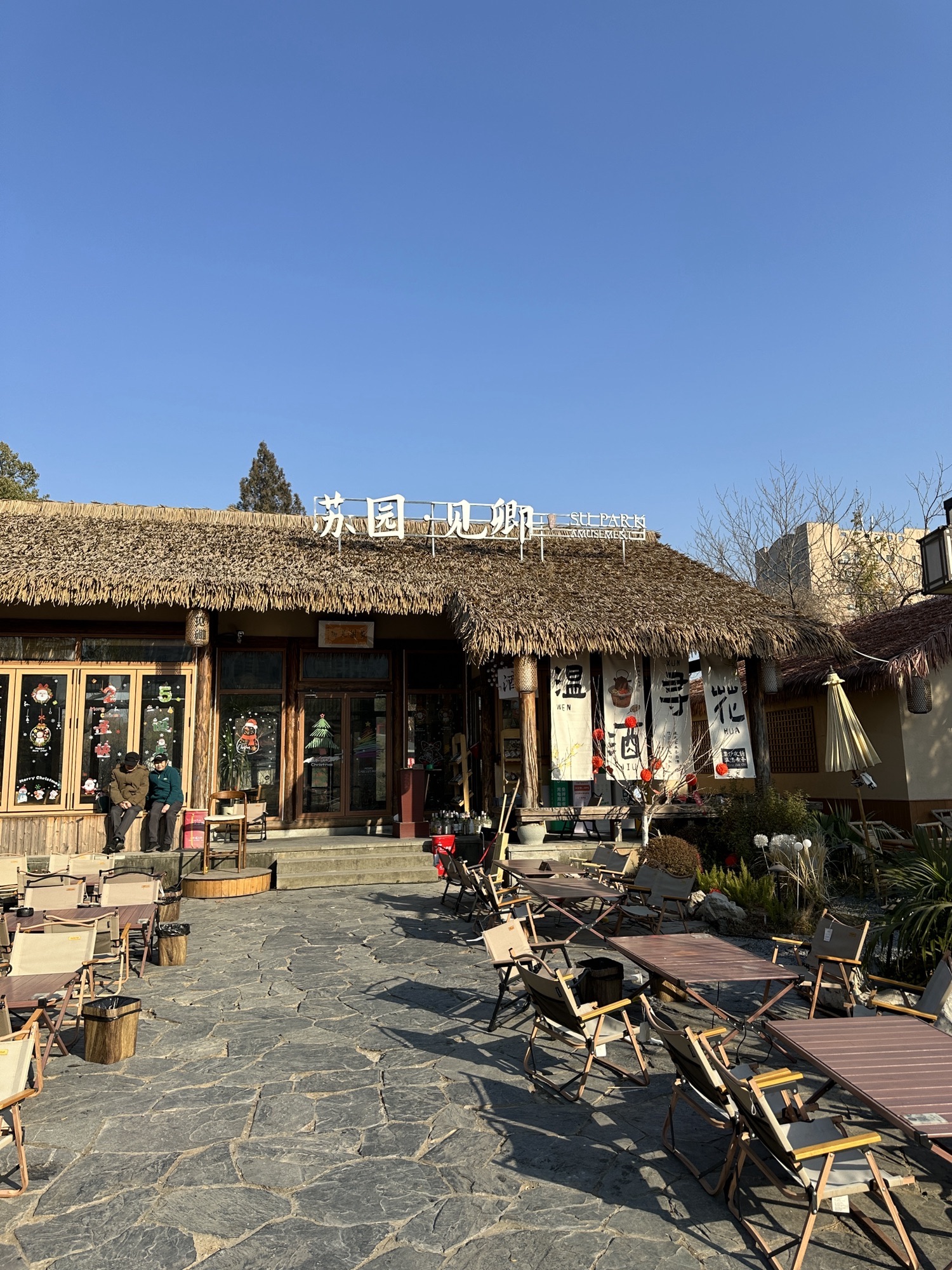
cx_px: 476
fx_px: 880
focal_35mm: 24
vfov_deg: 71.6
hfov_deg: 56.8
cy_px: 635
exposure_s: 1/3472
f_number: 1.78
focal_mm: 6.86
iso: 80
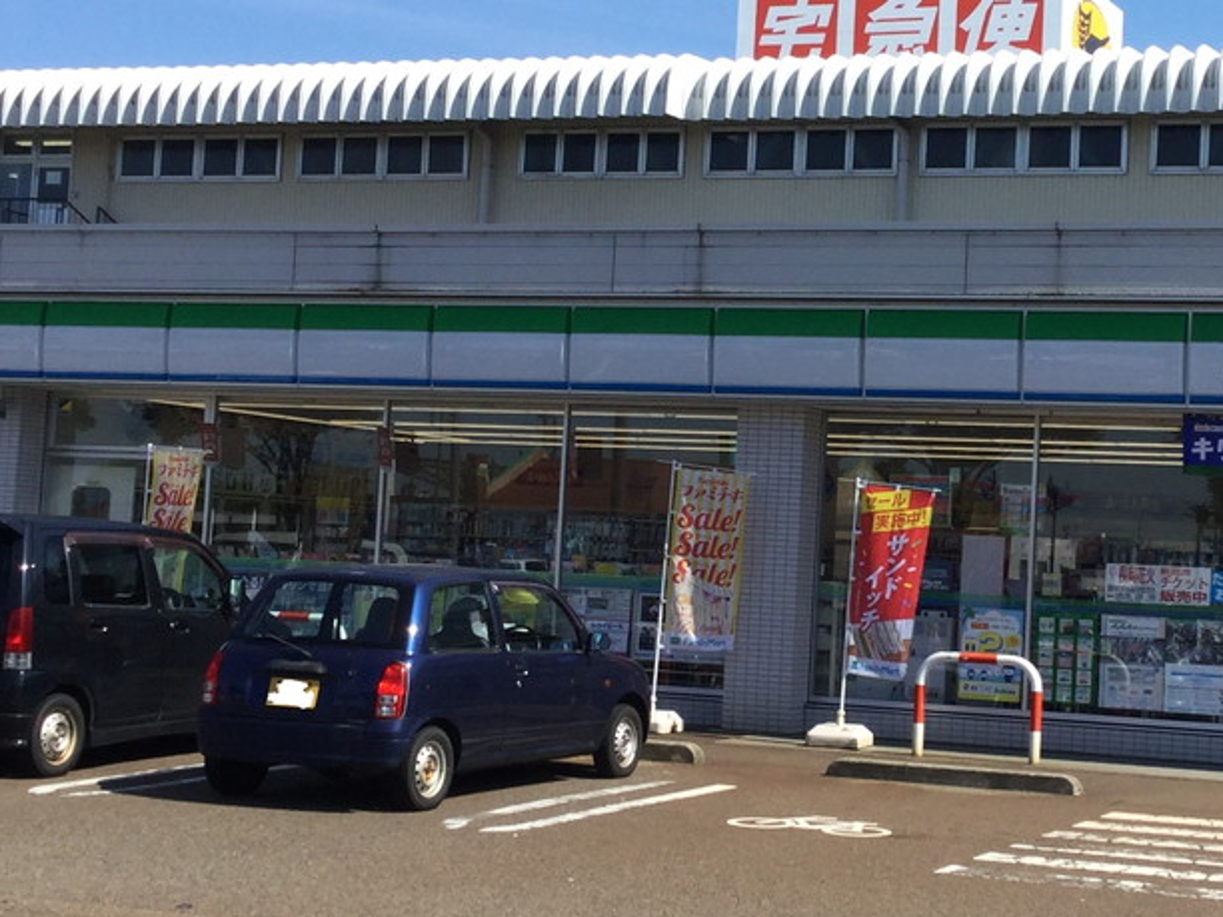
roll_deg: -2.6
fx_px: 2579
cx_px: 909
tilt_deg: +8.2
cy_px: 376
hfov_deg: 26.4
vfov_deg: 20.1
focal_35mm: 73
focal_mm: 3.3
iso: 25
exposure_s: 1/959
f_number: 2.4
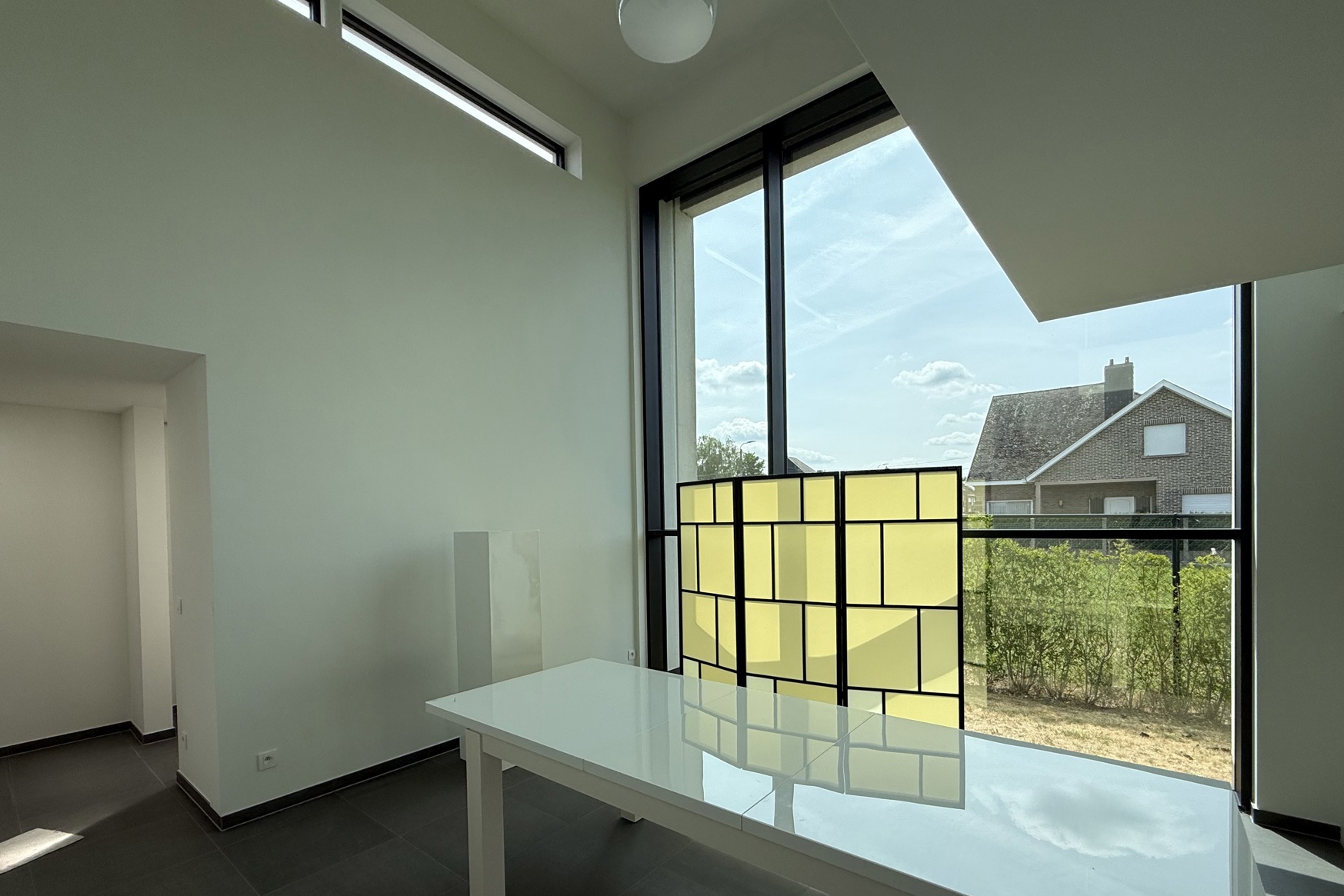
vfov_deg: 73.1
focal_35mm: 16
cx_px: 665
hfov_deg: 96.7
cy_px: 530
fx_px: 597
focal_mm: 2.22
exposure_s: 1/1167
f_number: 2.2
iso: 50
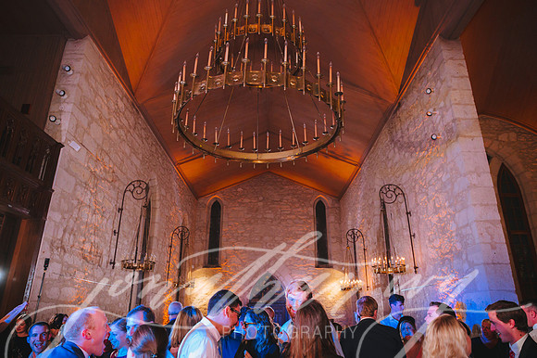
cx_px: 268
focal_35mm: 24
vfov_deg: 53.1
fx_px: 358
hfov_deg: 73.8
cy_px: 179
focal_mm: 24
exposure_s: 1/100
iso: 2500
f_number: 2.8
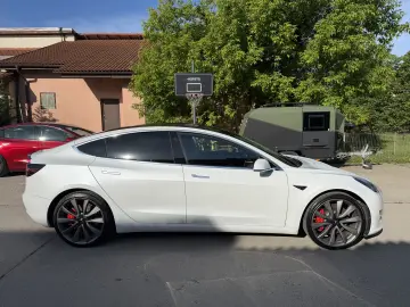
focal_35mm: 24
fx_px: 284
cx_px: 205
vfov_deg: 56.8
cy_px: 154
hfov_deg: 71.6
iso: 80
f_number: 1.78
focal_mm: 6.76
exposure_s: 1/10309
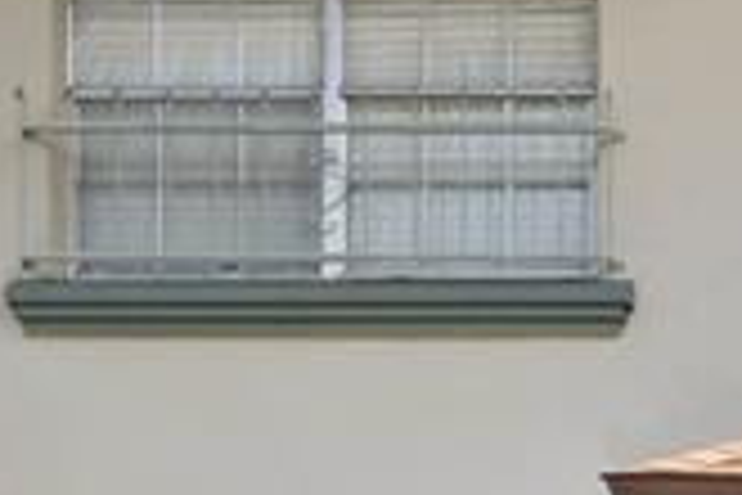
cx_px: 958
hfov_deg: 16.3
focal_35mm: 119
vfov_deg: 10.8
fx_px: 2458
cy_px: 855
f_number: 11
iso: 100
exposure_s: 1/160
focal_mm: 19.2
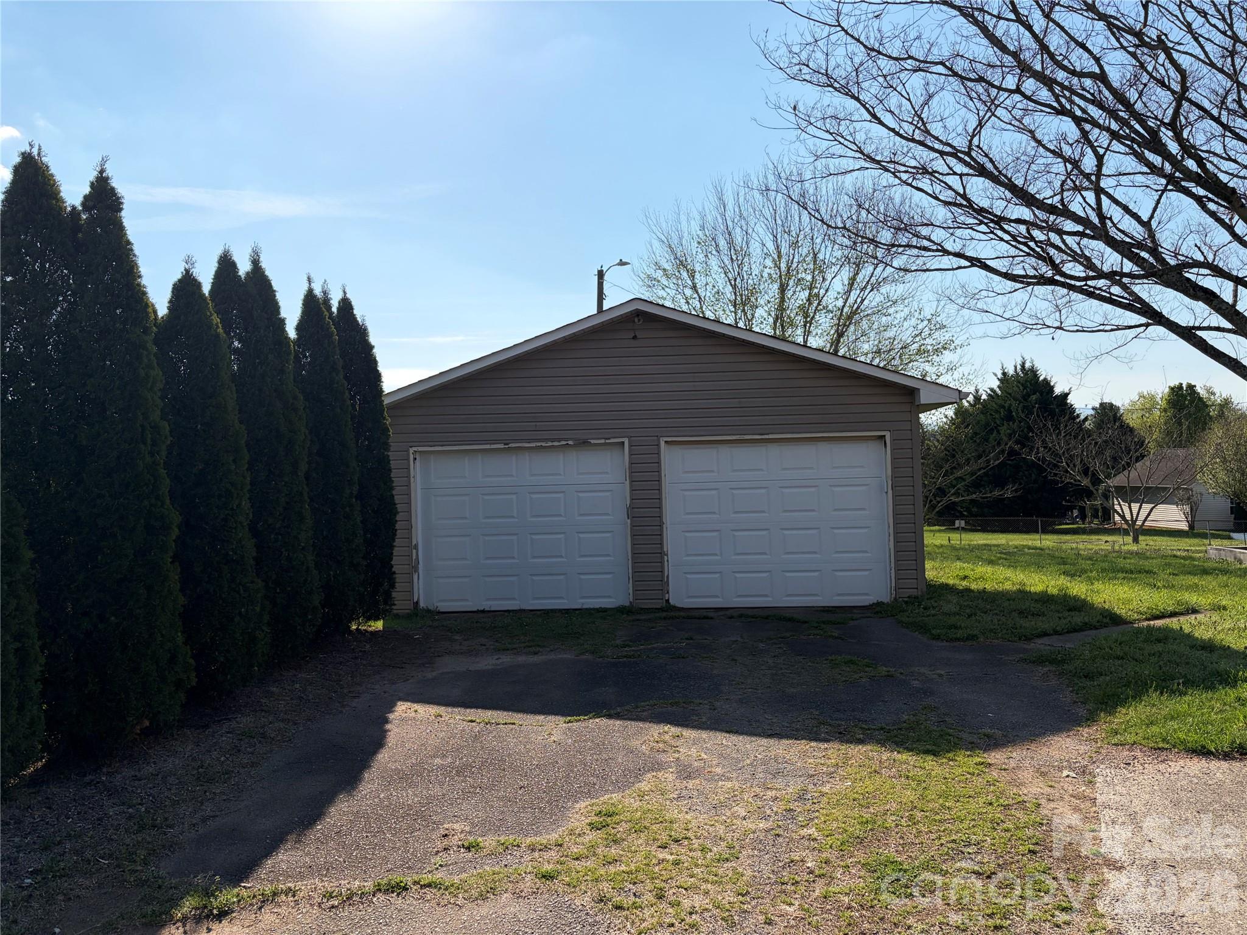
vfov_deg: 53.1
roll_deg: +0.9
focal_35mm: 26
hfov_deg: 67.3
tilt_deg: +1.2
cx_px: 624
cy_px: 468
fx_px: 937
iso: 64
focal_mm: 5.96
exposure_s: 1/6993
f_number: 1.6
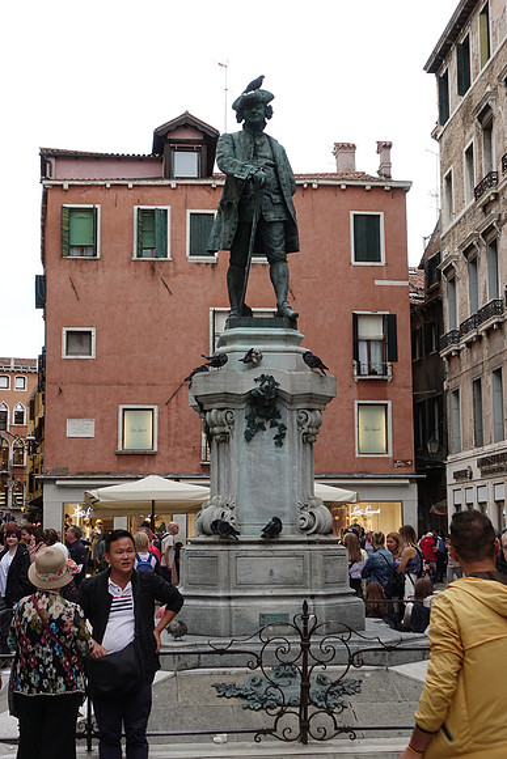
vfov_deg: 39.6
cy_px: 380
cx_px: 254
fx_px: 1056
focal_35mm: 50
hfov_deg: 27.0
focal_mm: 18.51
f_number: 4
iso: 125
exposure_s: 1/100
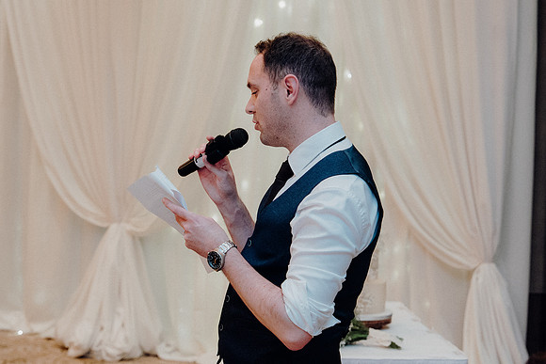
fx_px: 1289
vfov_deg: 16.1
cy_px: 182
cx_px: 273
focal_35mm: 85
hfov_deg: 23.9
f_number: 3.5
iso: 2000
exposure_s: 1/160
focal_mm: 57
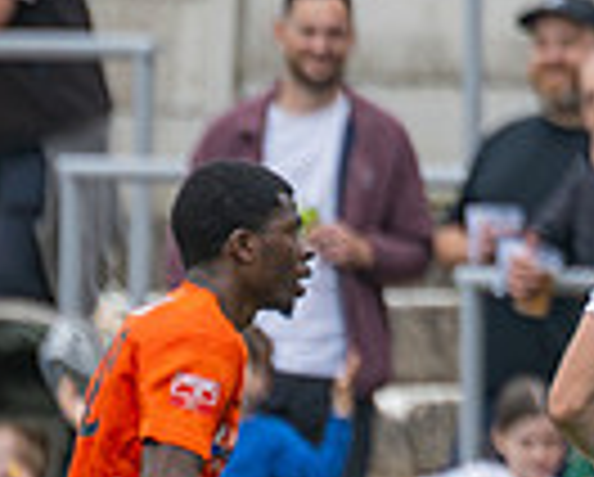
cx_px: 1711
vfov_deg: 0.5
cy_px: 166
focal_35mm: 2832
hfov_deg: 0.7
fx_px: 49861
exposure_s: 1/1250
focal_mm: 300
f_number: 2.8
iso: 320
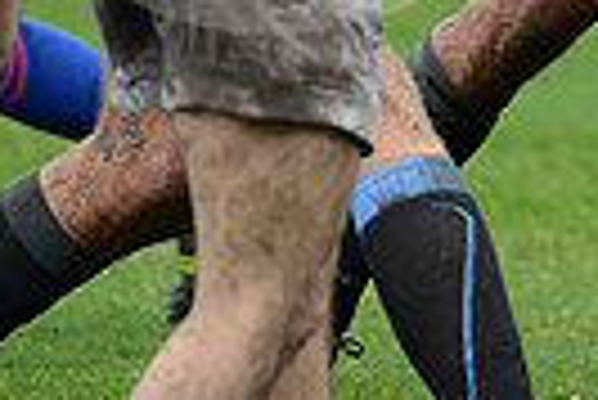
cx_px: 1043
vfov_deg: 1.2
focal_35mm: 1175
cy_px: -285
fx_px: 19539
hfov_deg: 1.8
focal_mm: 270
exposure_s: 1/500
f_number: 4
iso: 1250
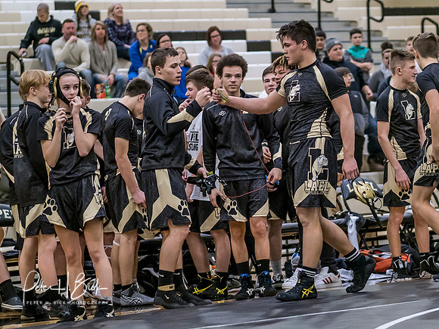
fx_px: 1837
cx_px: 299
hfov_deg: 13.6
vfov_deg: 10.2
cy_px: 118
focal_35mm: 145
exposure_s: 1/1600
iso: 1600
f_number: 1.2
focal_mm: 45
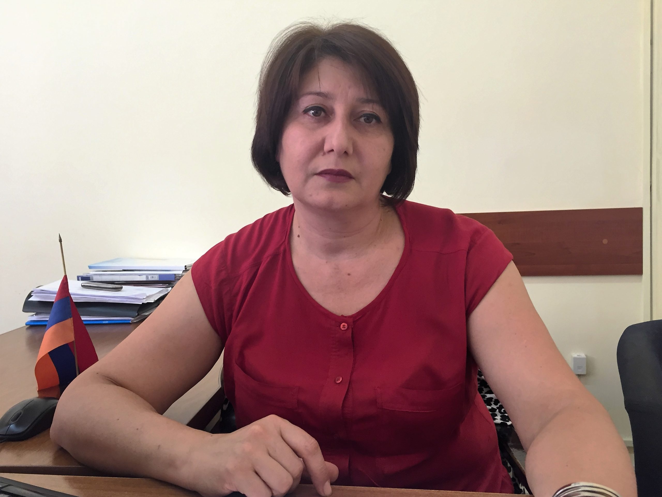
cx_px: 331
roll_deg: -0.4
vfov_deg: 48.2
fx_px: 555
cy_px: 248
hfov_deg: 61.7
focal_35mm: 29
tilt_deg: -6.0
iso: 50
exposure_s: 1/33
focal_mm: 4.15
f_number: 2.2
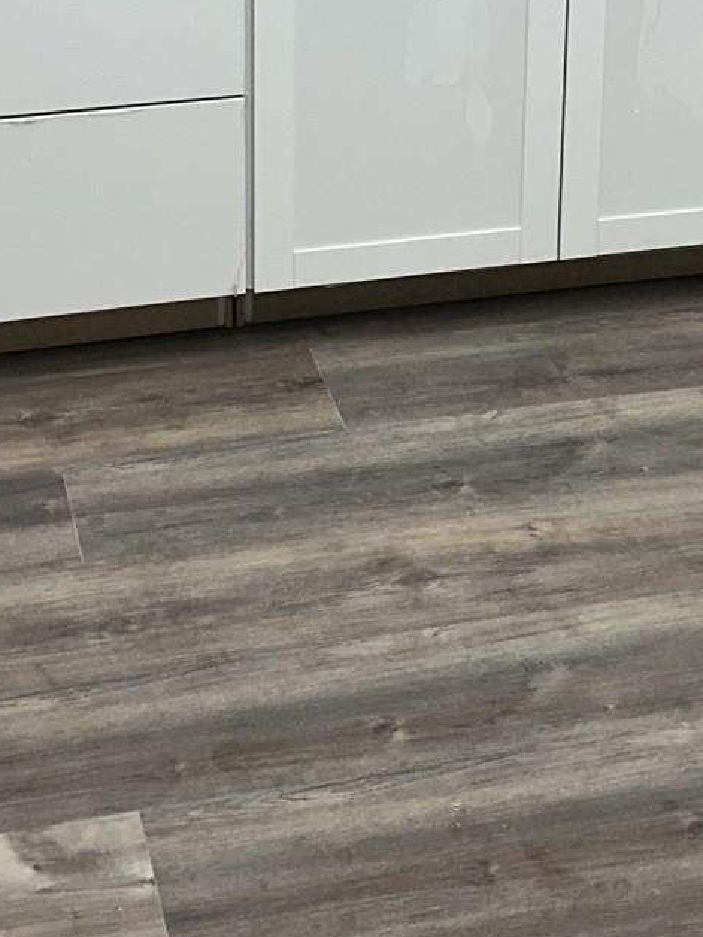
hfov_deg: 16.7
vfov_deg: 21.1
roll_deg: -1.1
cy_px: -116
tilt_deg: -17.9
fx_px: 2383
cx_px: 461
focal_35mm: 88
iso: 64
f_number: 1.78
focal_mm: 6.86
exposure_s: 1/120
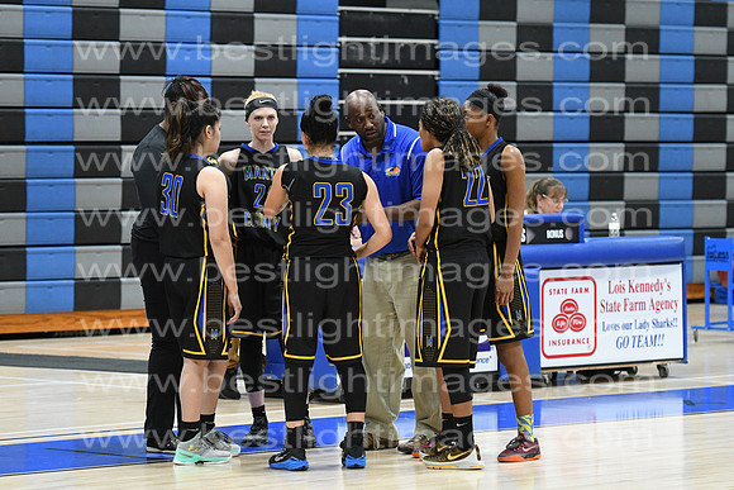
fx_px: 3426
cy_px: 245
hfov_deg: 12.2
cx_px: 367
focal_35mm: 168
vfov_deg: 8.2
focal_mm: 112
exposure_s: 1/640
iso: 5000
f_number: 3.2
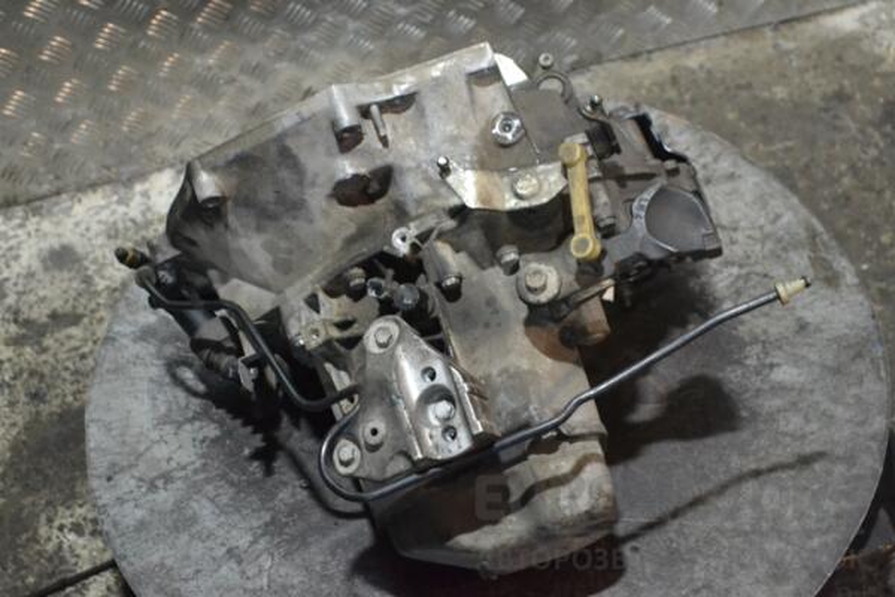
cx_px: 448
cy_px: 298
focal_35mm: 66
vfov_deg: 20.6
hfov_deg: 30.5
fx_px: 1641
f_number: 5.3
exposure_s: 1/40
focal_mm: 44
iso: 3200
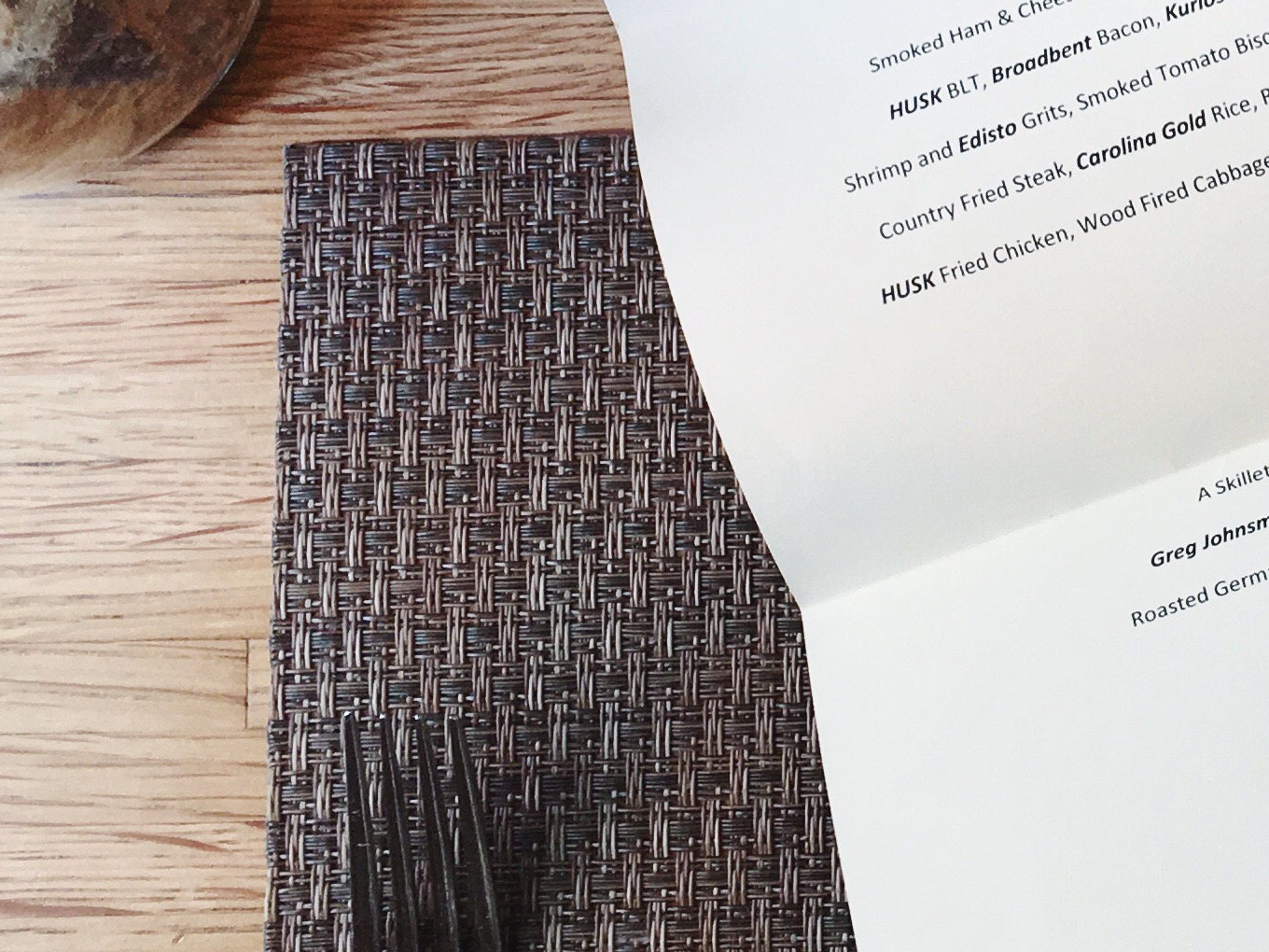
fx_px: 3153
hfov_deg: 21.3
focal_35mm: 86
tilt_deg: -83.7
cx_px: 1498
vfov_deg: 16.7
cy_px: -69
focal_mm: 4.15
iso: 32
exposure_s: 1/60
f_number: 2.2
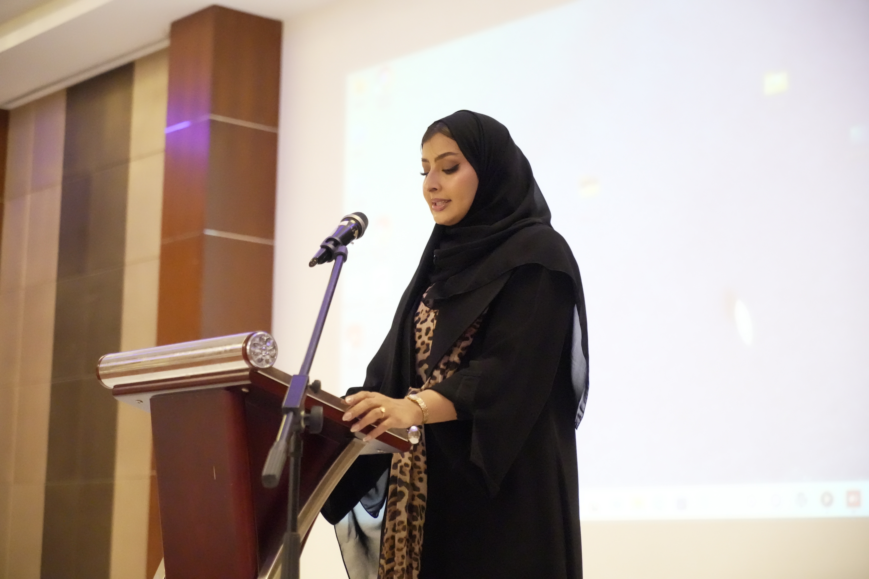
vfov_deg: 19.5
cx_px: 434
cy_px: 290
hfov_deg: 28.8
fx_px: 1690
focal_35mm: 70
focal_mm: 70
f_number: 4
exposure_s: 1/320
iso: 32000
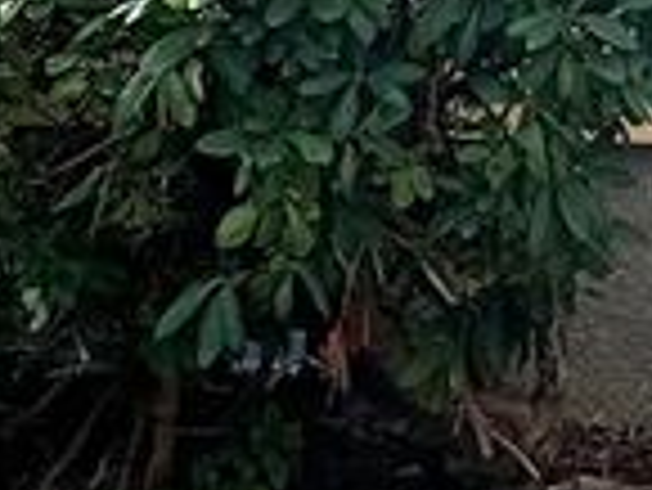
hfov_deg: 17.7
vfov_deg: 13.2
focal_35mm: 99
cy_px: -445
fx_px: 1866
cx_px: 989
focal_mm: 2.22
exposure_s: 1/658
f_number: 2.2
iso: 64
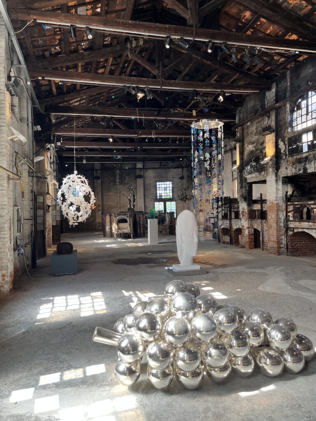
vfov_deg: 67.3
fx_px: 316
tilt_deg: +0.3
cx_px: 158
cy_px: 210
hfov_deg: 53.1
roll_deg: +1.8
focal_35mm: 26
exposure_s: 1/122
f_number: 1.6
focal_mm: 5.1
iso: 50
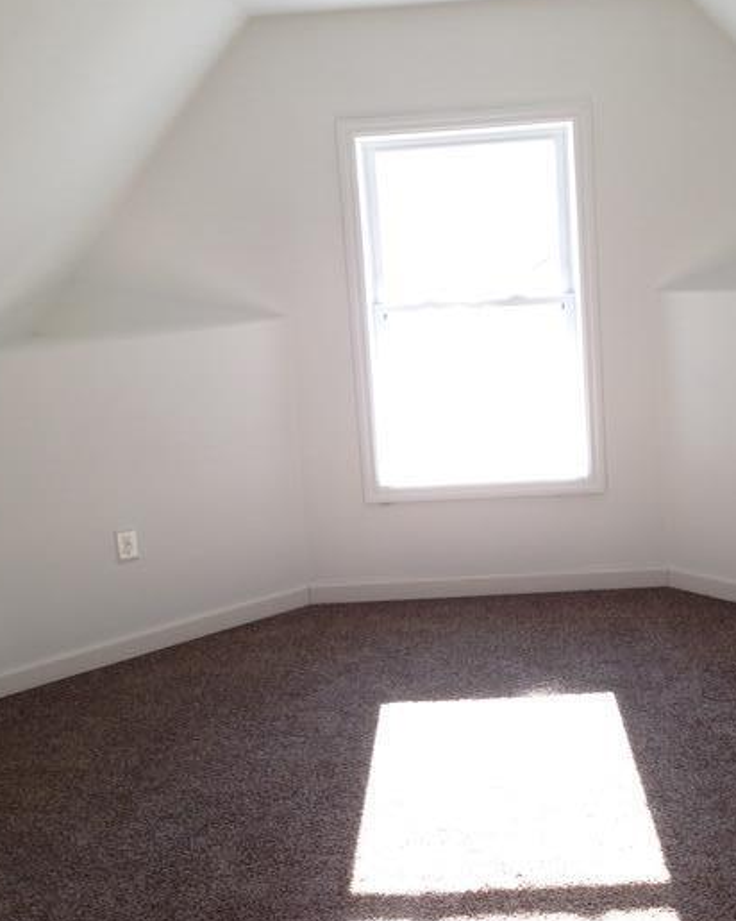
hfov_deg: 37.3
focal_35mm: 40
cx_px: 404
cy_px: 359
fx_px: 1089
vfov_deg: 45.5
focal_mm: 4.12
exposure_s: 1/40
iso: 50
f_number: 2.4
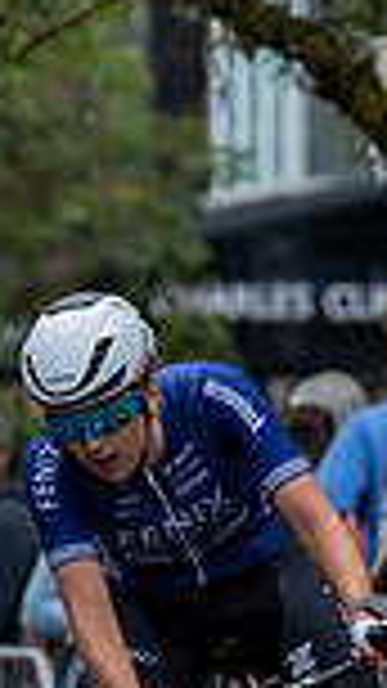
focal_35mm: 659
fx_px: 12029
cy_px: 417
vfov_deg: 3.3
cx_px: -79
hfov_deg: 1.8
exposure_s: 1/800
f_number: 2.8
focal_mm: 115
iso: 640
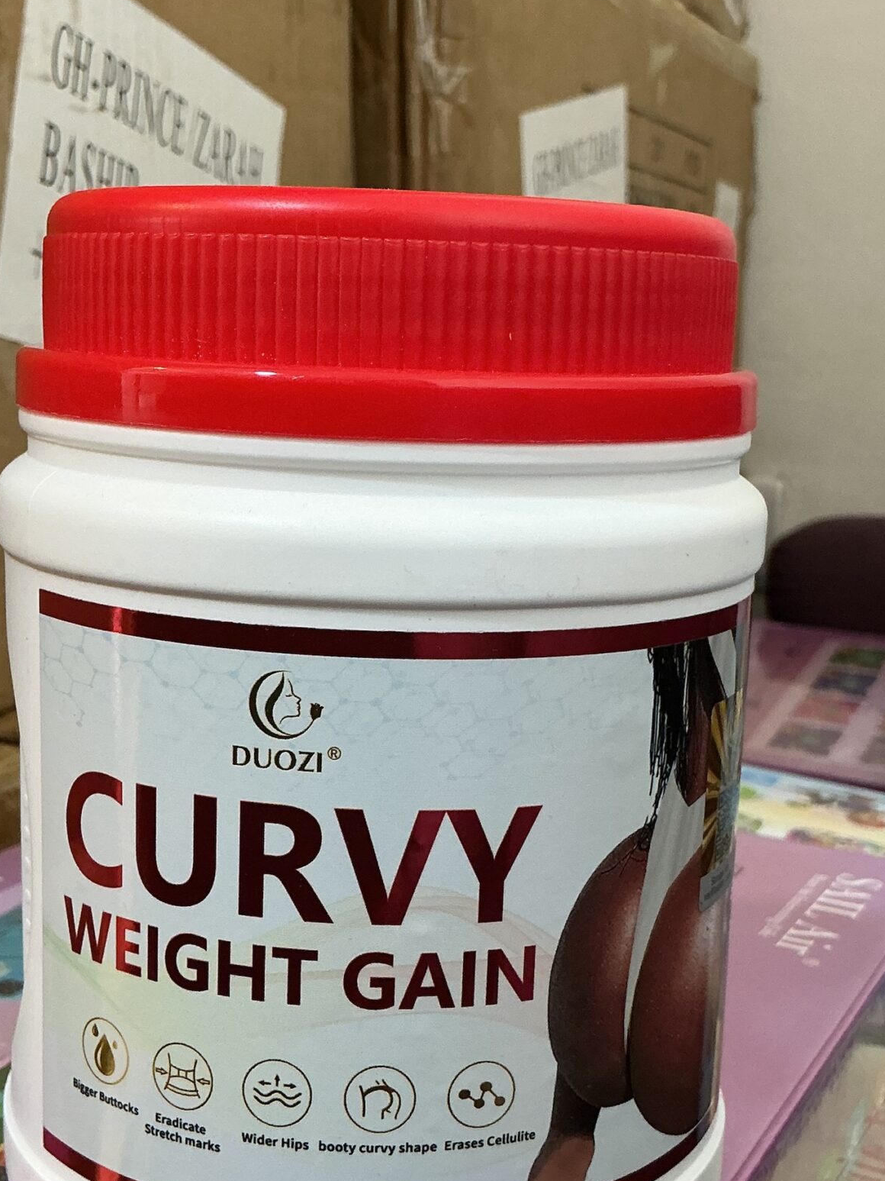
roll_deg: +0.3
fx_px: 1636
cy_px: 666
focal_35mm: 48
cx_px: 423
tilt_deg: -12.2
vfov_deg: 39.6
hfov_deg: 30.3
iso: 80
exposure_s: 1/50
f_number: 1.8
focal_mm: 3
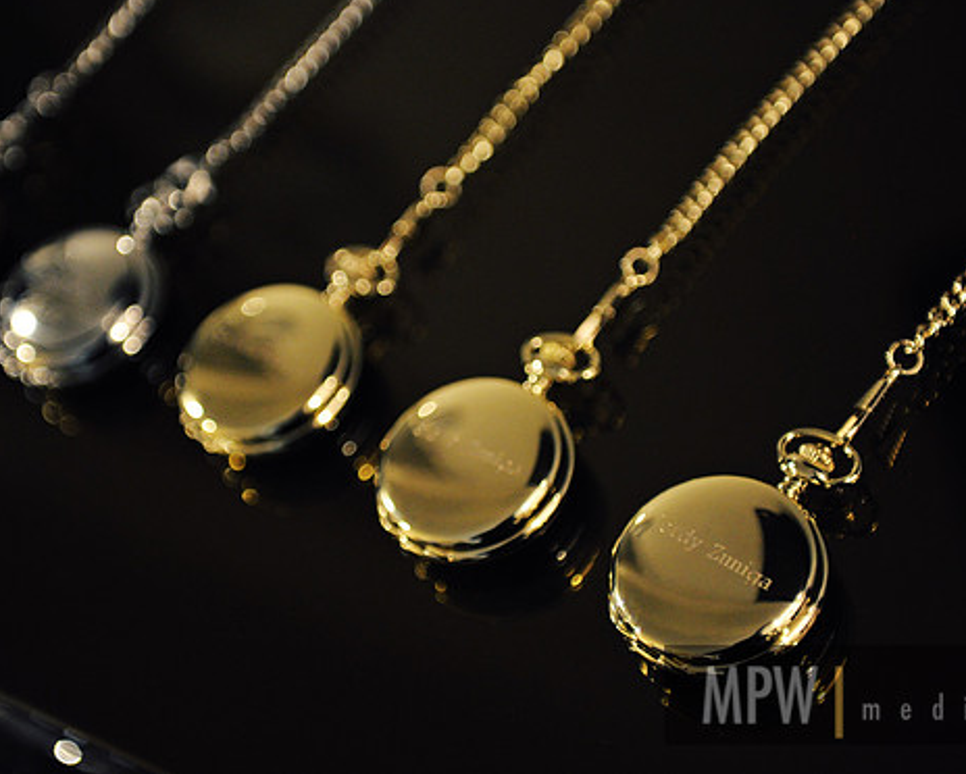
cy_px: 375
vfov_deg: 18.7
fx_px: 2346
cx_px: 433
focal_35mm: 82
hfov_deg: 23.3
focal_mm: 70
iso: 4000
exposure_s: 1/160
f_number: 2.8
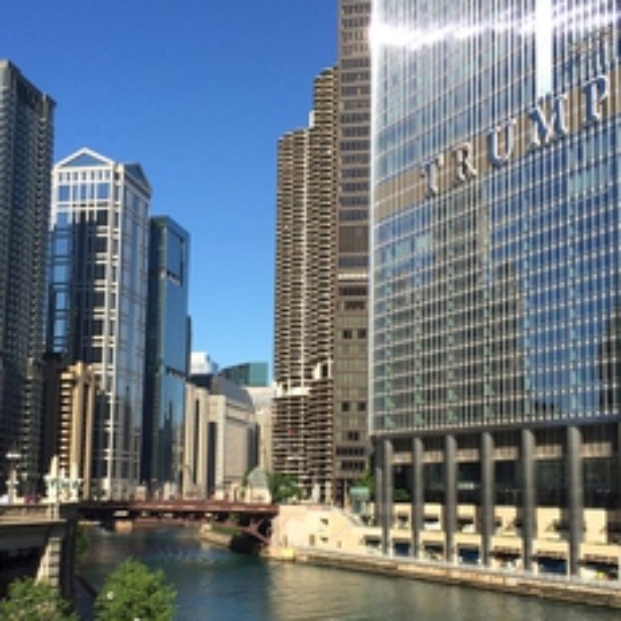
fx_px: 934
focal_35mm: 46
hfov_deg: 36.8
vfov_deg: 36.6
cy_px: 382
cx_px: 293
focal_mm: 4.12
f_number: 2.2
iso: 40
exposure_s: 1/1866
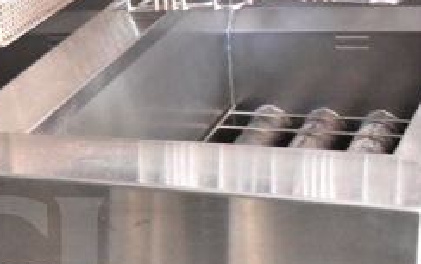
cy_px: 334
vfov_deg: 14.9
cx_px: -52
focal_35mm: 84
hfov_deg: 23.0
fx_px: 965
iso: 7200
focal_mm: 22
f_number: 3.8
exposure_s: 1/40
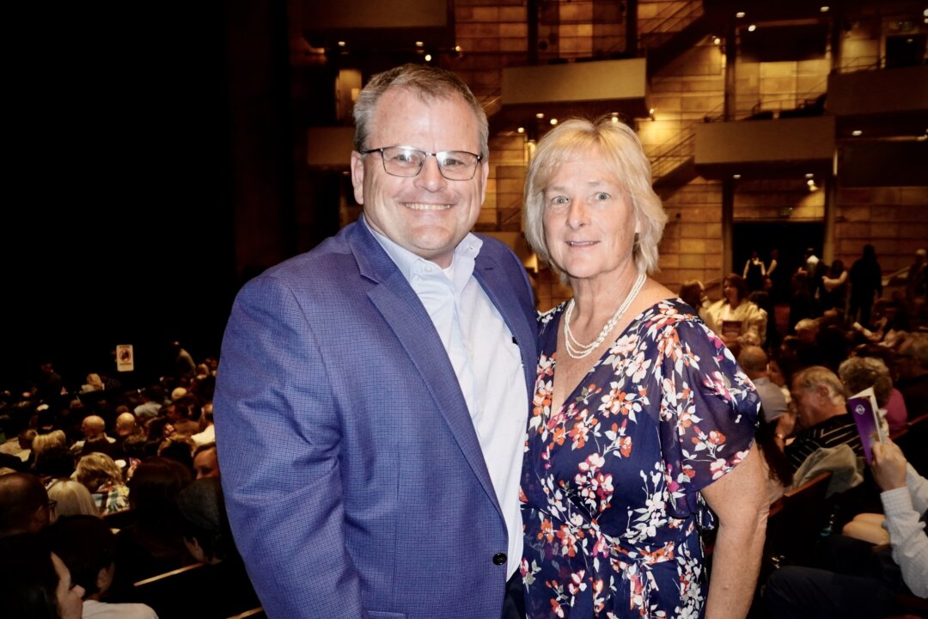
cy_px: 310
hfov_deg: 73.7
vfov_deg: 53.1
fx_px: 619
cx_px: 464
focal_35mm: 24
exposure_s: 1/60
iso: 2500
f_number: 3.5
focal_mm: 16
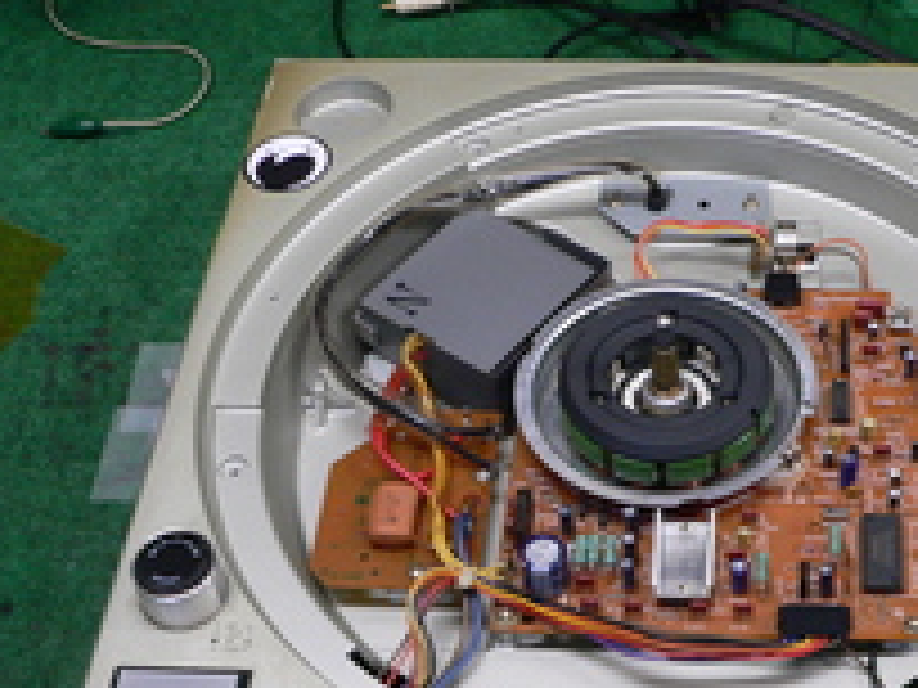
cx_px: 788
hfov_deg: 28.1
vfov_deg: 21.9
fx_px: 1777
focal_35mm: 67
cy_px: 380
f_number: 2.8
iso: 200
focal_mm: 6
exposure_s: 1/30
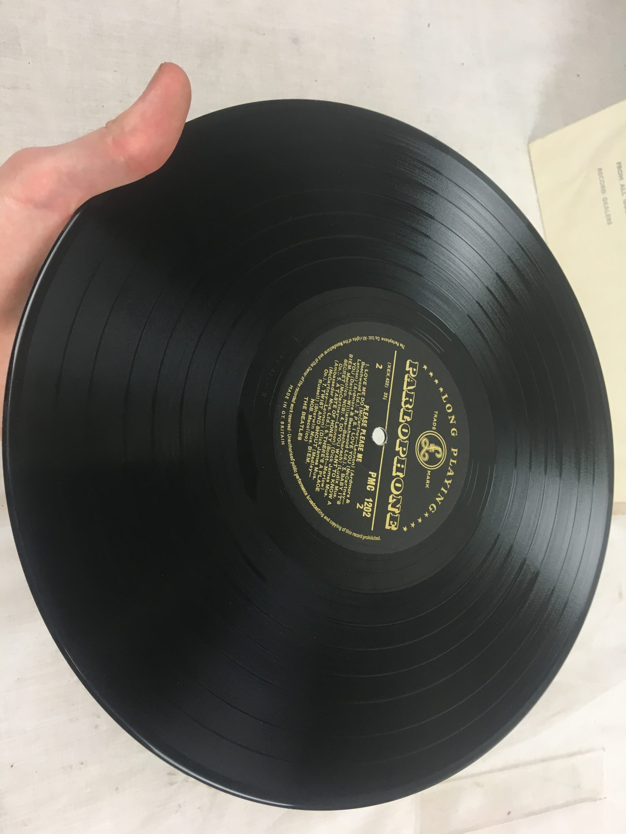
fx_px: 699
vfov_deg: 61.7
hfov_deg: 48.2
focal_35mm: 29
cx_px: 313
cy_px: 417
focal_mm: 4.15
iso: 32
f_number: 2.2
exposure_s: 1/33
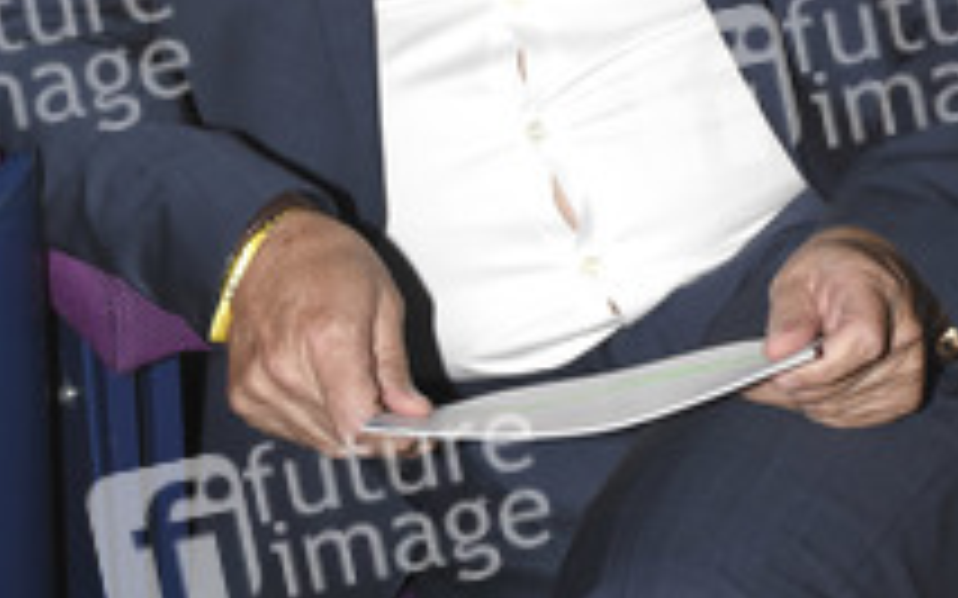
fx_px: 3602
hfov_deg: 15.1
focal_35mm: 138
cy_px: -153
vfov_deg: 9.3
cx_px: 450
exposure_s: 1/160
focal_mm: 48
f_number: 6.3
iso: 1000
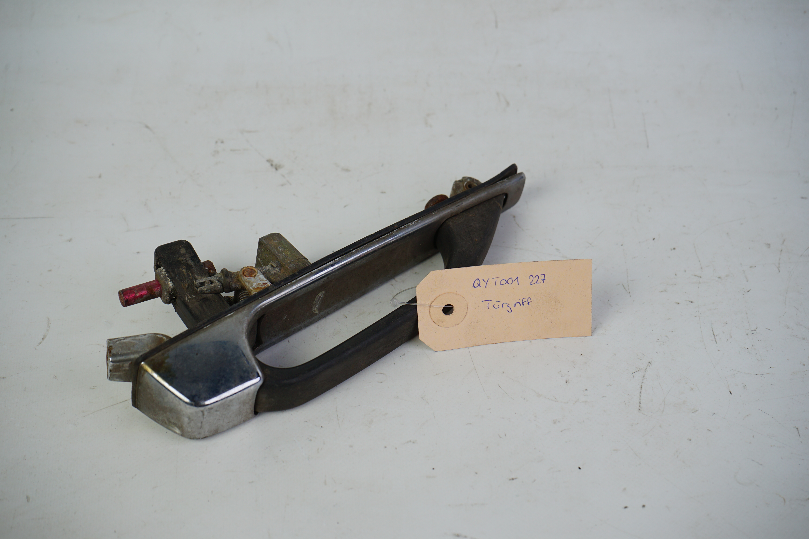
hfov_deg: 28.8
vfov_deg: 19.5
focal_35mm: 70
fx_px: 1573
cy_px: 270
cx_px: 404
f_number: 8
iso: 200
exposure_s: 1/160
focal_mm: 70
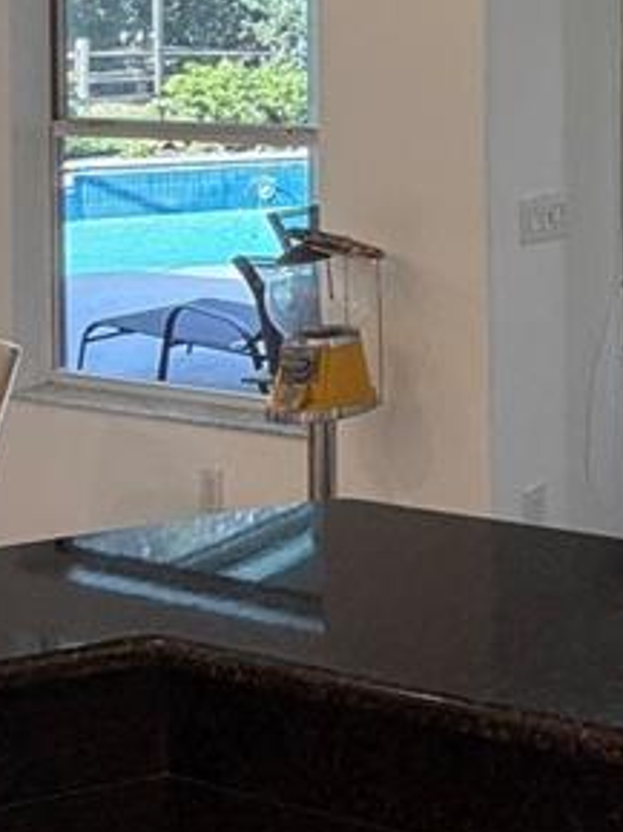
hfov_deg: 19.2
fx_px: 1394
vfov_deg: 30.9
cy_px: 0
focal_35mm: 58
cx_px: 1117
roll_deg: +0.2
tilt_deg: -0.4
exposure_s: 1/120
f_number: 2.2
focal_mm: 2.22
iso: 320
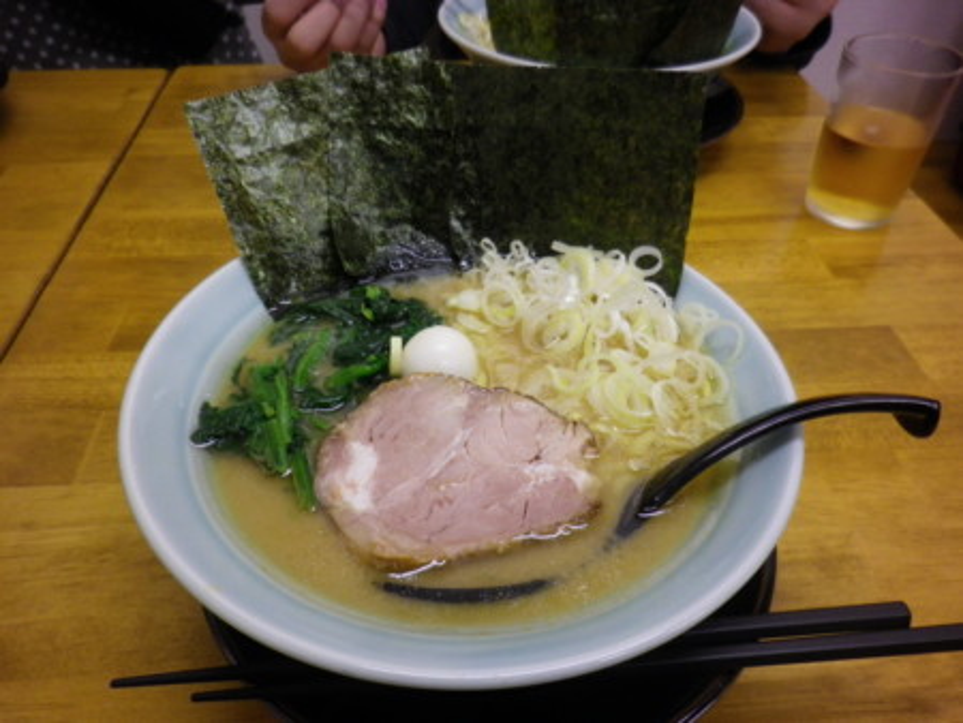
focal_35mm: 28
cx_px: 482
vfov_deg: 49.8
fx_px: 779
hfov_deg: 63.4
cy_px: 362
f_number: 3.2
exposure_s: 1/50
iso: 200
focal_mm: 5
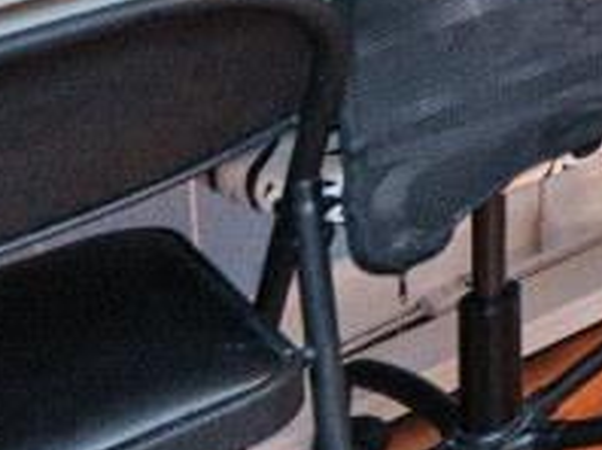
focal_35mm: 102
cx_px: 1821
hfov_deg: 11.3
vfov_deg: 10.8
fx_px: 1772
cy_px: -812
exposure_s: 1/60
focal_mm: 14
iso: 1400
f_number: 4
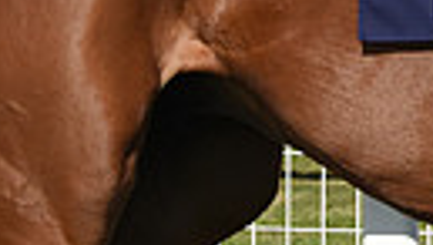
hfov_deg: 6.4
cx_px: 732
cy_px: -384
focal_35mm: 330
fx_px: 3794
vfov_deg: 3.6
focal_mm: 70
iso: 400
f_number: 5.6
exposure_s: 1/4000
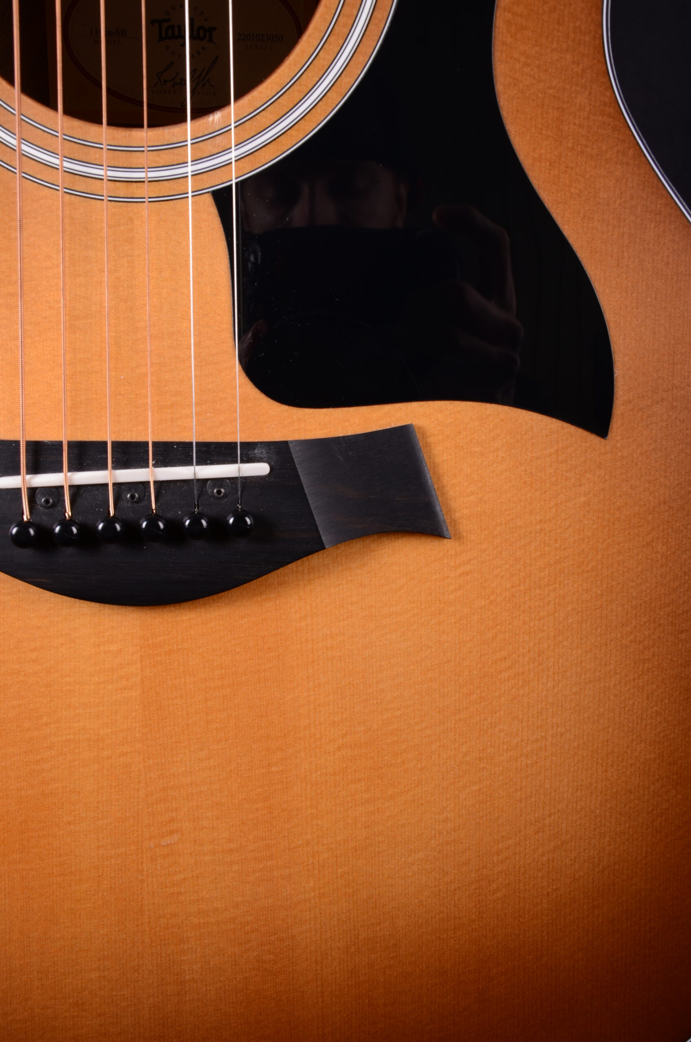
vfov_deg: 49.6
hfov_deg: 34.1
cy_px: 521
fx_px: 1128
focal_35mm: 39
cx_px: 346
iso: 200
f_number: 13
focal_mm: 26
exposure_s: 1/200
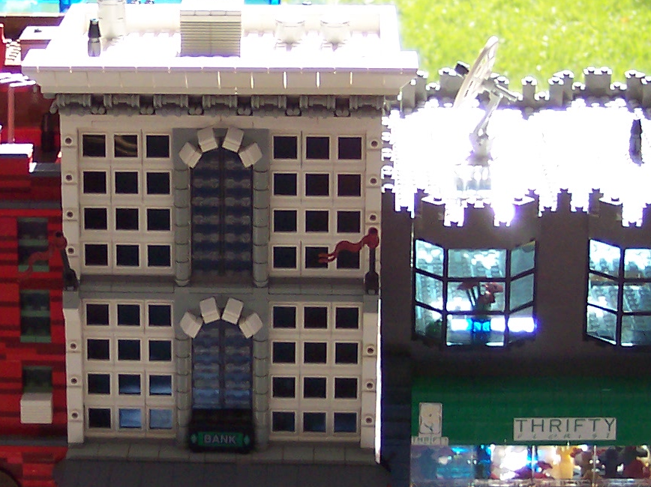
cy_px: 193
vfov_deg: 13.1
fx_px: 2124
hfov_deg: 17.3
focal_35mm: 113
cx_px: 165
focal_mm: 8
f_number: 2.8
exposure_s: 1/350
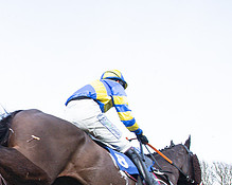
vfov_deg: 27.3
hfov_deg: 31.6
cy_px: 136
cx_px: 1
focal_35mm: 55
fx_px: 377
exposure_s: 1/1000
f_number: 8
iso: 2000
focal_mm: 19
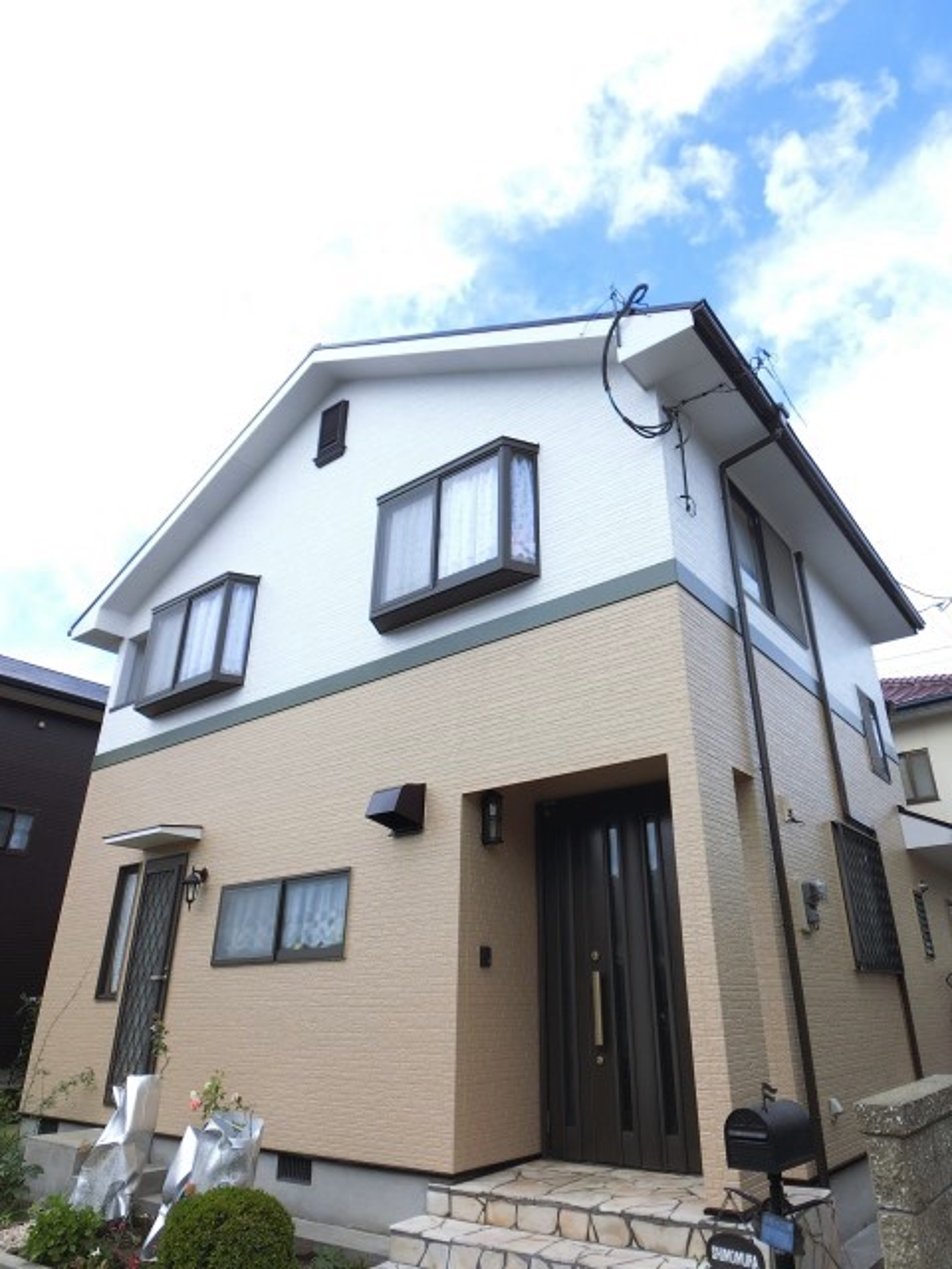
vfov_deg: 94.5
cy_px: 634
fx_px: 587
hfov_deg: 78.1
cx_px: 476
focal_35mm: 16
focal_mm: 2.87
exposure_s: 1/640
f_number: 2.8
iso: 64
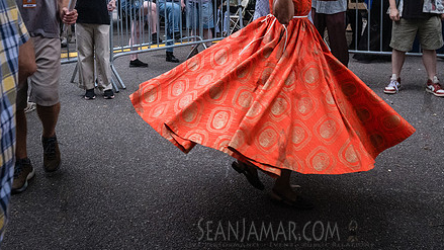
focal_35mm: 40
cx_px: 221
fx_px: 471
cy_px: 21
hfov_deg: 50.5
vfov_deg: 28.5
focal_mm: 24
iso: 8000
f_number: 5
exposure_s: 1/500
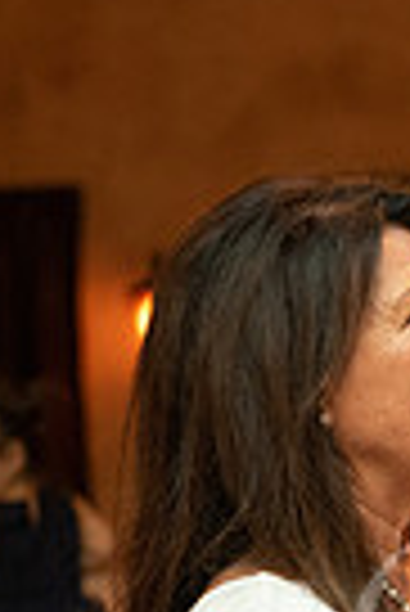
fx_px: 3936
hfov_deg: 5.9
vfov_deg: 8.8
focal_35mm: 231
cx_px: 649
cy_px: 729
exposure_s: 1/125
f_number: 3.2
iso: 3200
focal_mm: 70
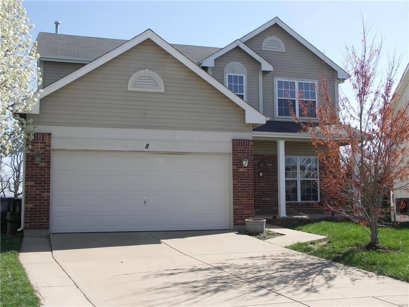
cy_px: 154
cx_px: 204
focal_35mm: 37
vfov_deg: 38.7
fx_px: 437
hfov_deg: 50.1
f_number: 5
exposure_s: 1/200
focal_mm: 9.7
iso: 50
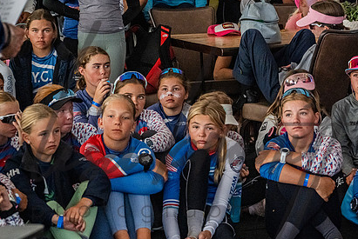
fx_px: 1473
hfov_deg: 13.8
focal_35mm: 148
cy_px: 145
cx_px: 226
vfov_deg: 9.3
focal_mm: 105
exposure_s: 1/1000
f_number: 6.7
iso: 6400
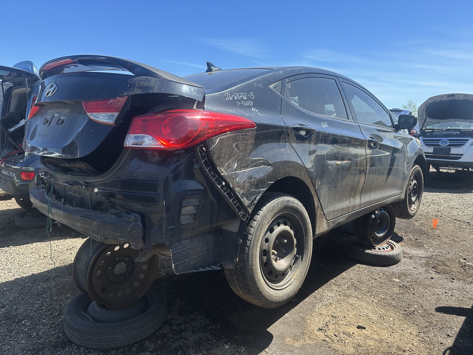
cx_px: 236
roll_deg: -0.2
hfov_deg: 71.6
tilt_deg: -10.4
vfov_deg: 56.8
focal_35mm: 24
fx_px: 328
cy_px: 178
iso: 80
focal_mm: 6.86
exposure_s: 1/1779
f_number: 1.78
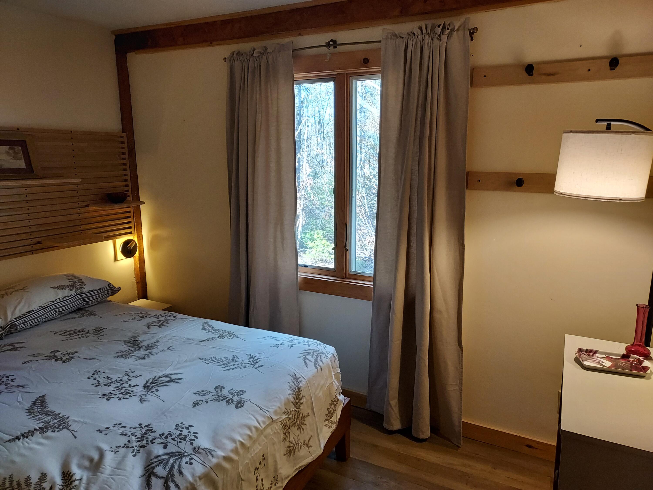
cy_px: 245
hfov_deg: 71.6
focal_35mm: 24
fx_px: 453
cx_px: 326
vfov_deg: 56.8
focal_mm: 4.6
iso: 125
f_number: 1.8
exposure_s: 1/60
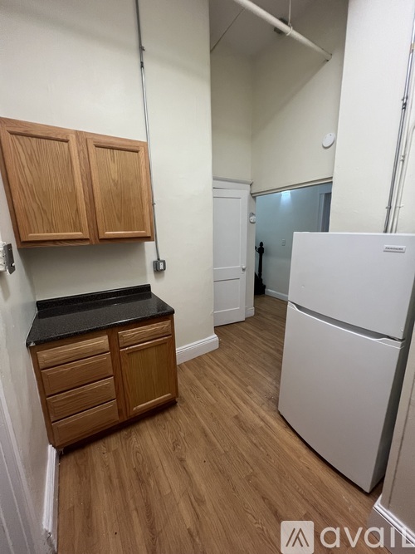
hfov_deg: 89.9
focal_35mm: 13
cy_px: 277
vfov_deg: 106.2
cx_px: 208
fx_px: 208
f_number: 1.8
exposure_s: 1/60
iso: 200
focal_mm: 1.57
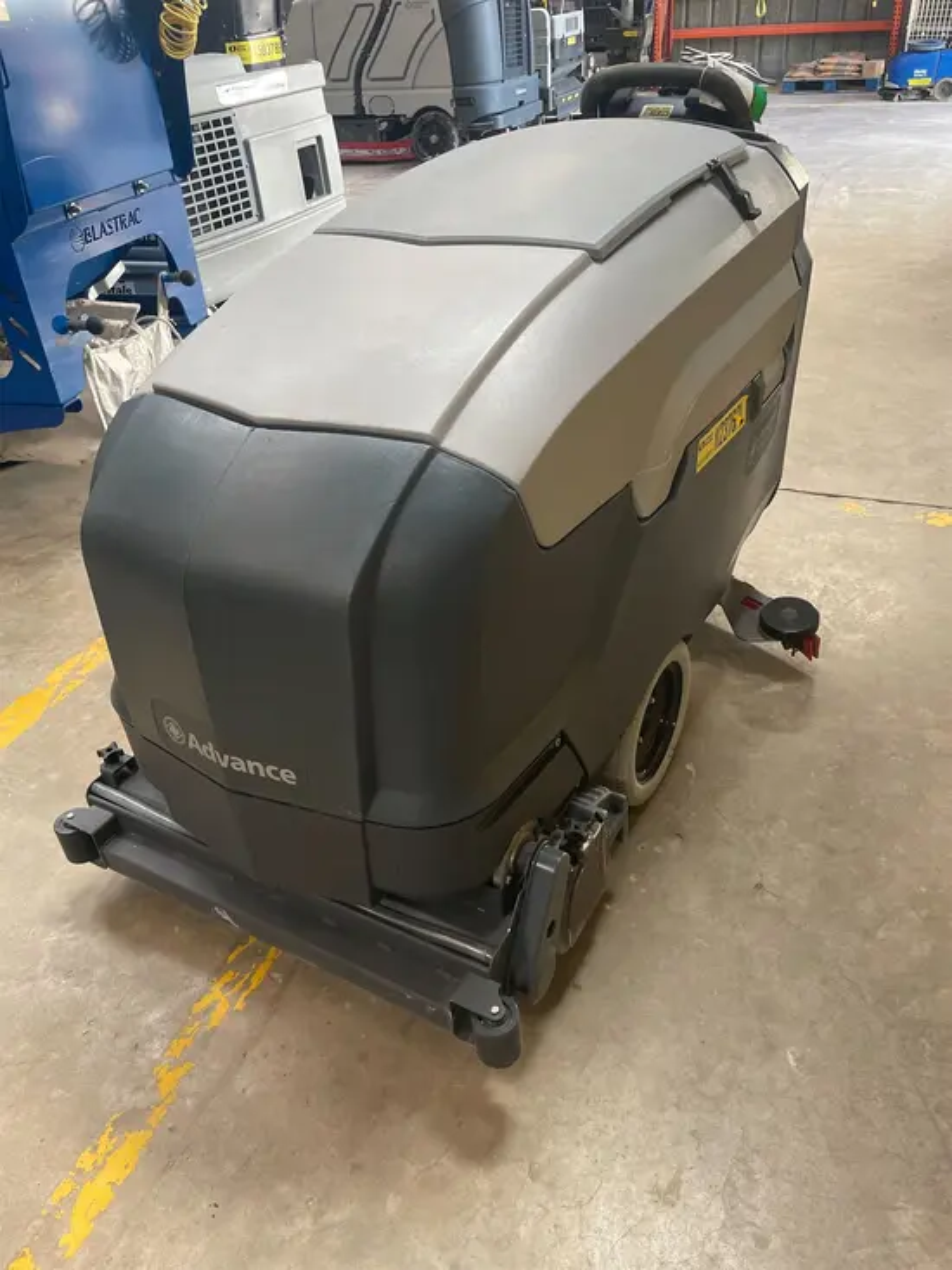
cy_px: 635
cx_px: 476
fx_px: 953
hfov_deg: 53.1
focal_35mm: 26
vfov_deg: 67.3
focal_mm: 4.2
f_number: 1.6
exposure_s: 1/78
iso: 125
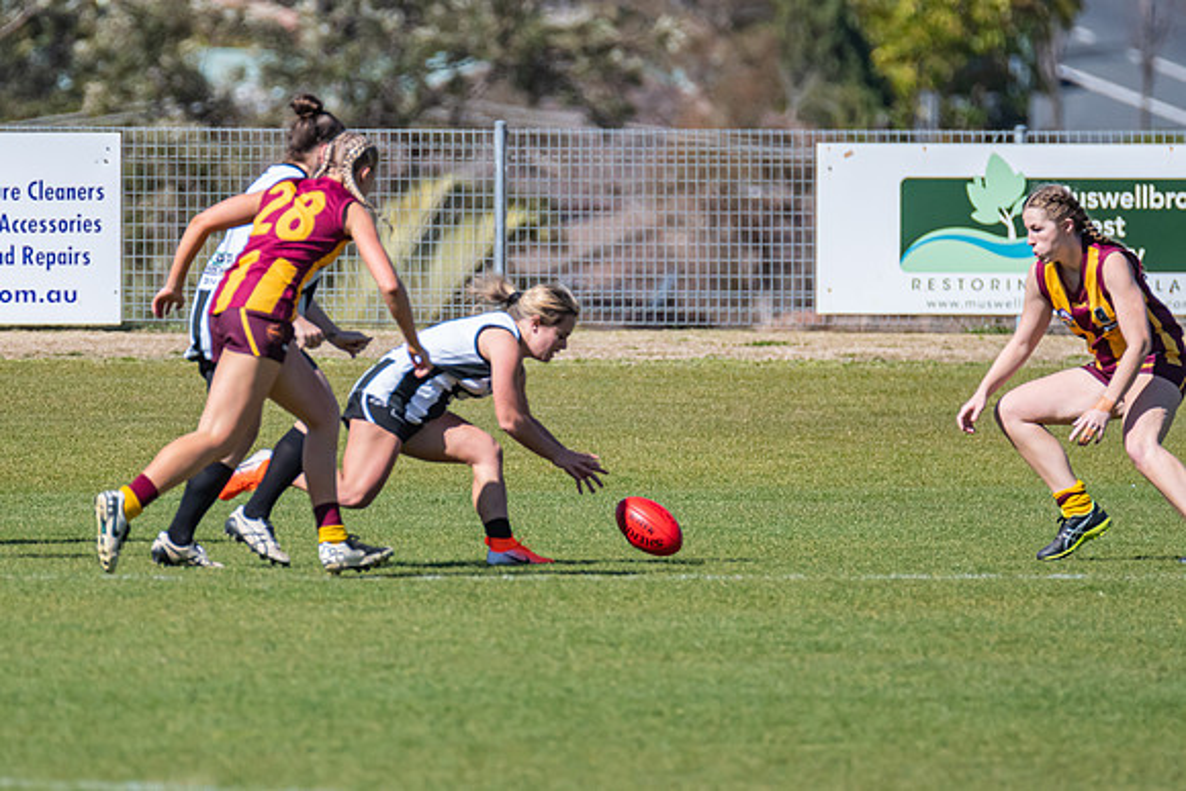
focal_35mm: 959
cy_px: 408
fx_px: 31613
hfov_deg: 2.1
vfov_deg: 1.4
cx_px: 497
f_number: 8
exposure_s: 1/3200
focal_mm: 550
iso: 800
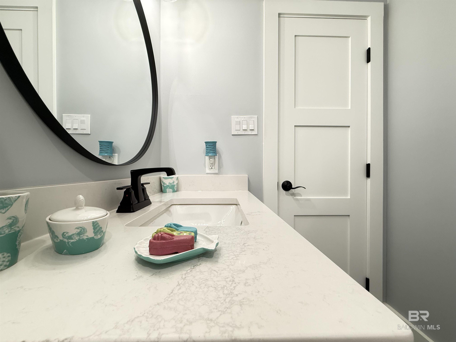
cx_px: 228
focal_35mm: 14
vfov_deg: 85.7
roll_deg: +0.1
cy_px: 171
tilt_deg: -0.1
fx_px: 184
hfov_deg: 102.1
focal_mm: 2.22
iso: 320
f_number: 2.2
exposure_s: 1/60
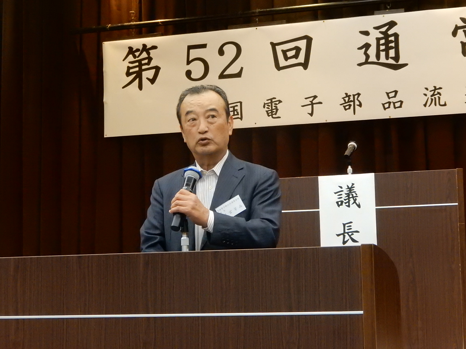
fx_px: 983
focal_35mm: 73
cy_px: 174
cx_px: 233
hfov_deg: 26.7
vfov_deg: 20.2
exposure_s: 1/80
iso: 1600
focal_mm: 13.1
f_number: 4.9
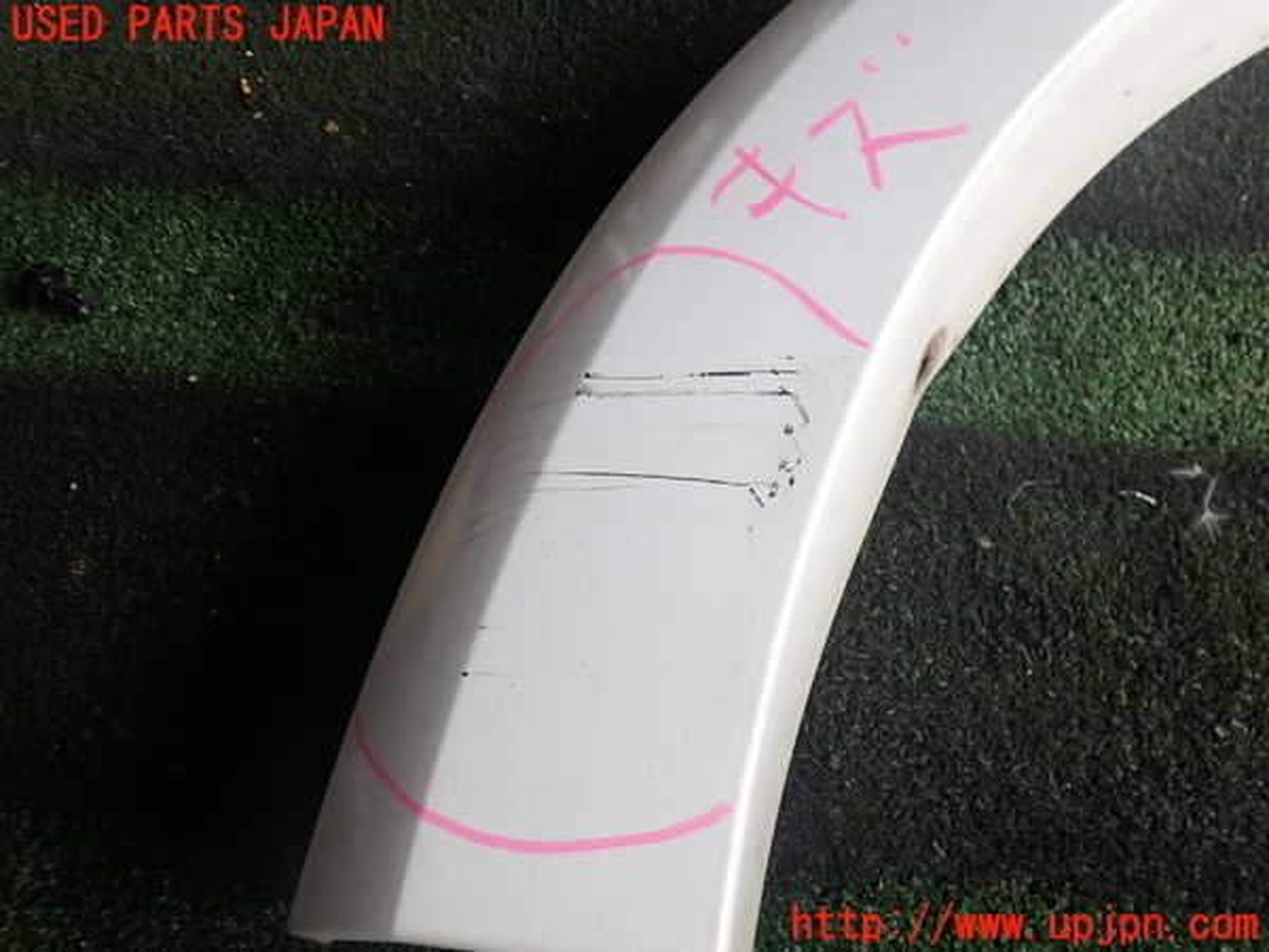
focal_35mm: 30
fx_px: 1100
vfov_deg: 46.8
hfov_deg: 60.0
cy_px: 476
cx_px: 634
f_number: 3.2
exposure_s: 1/125
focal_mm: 5.4
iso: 100
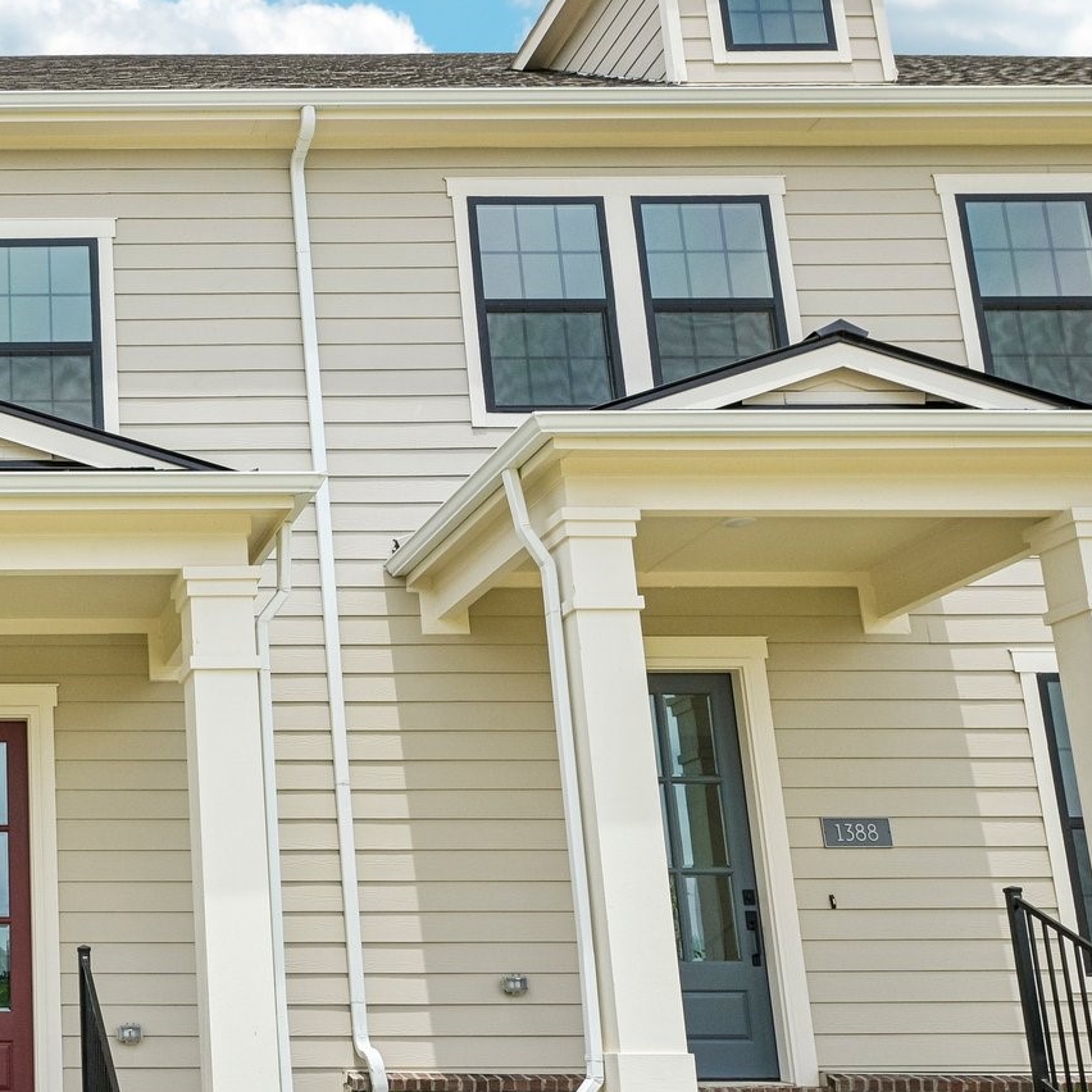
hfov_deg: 30.7
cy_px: 636
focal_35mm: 49
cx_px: -127
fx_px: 1749
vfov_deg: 34.6
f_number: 8
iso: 400
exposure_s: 1/1250
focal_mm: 24
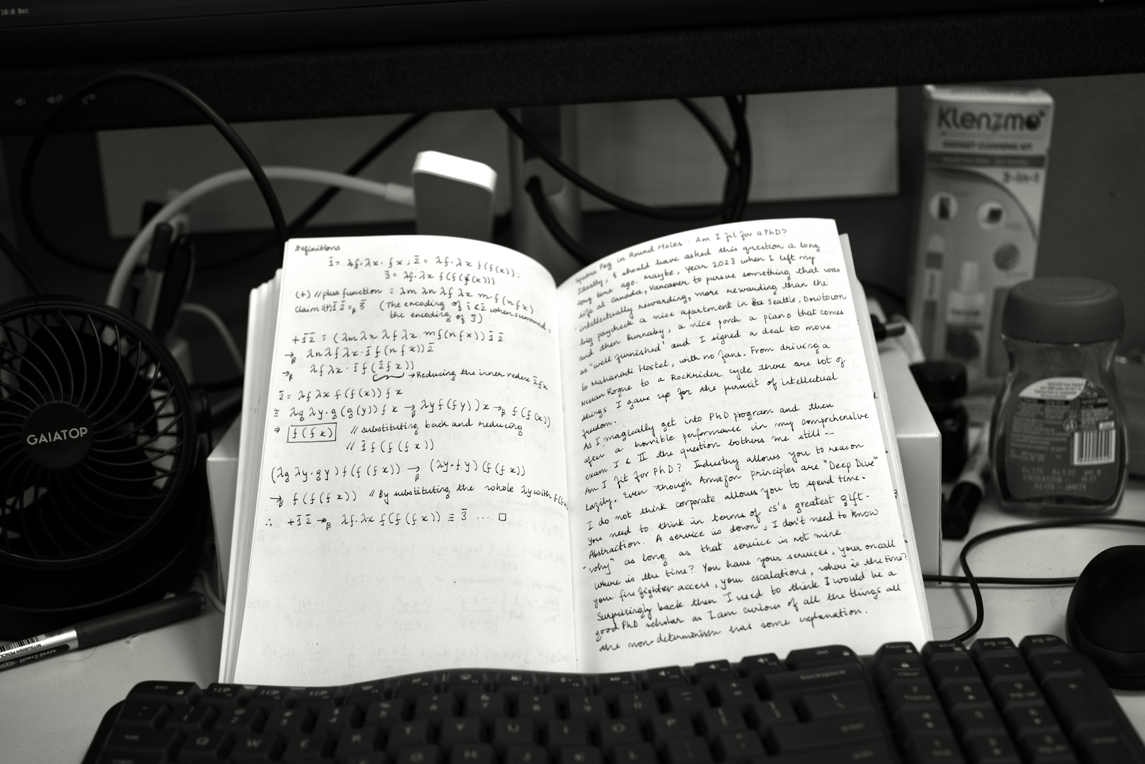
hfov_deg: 39.6
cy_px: 382
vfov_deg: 27.0
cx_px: 572
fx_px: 1590
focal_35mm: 50
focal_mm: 33
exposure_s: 1/125
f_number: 2.8
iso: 160
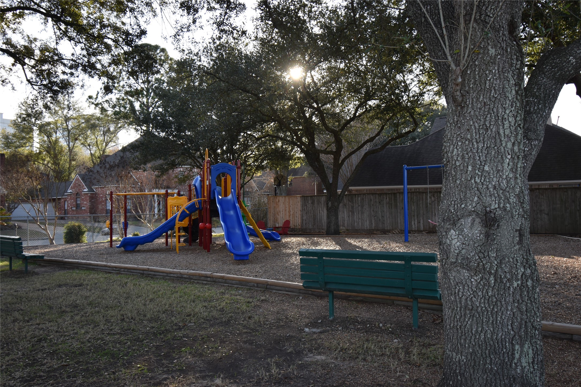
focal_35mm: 30
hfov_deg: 61.9
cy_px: 194
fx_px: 484
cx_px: 290
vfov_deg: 43.6
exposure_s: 1/125
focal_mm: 20
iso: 110
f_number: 5.6
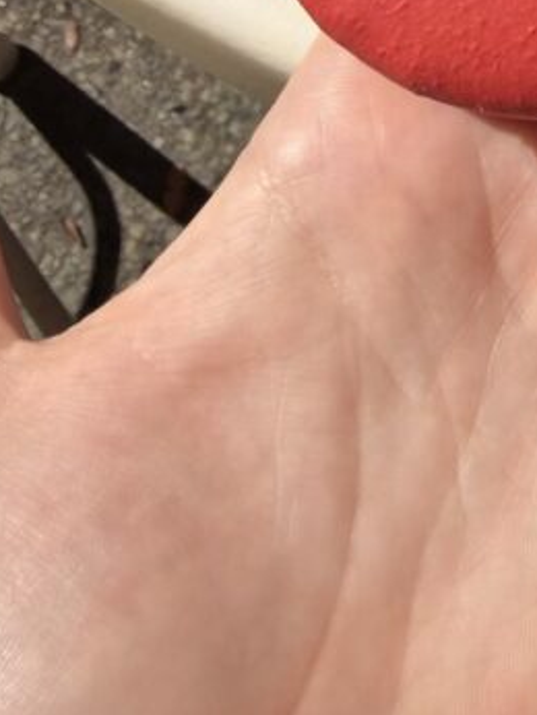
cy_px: -223
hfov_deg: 18.8
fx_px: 1467
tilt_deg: -55.0
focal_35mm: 71
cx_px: 750
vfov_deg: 23.9
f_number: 2.2
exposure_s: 1/1337
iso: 20
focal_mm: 2.22
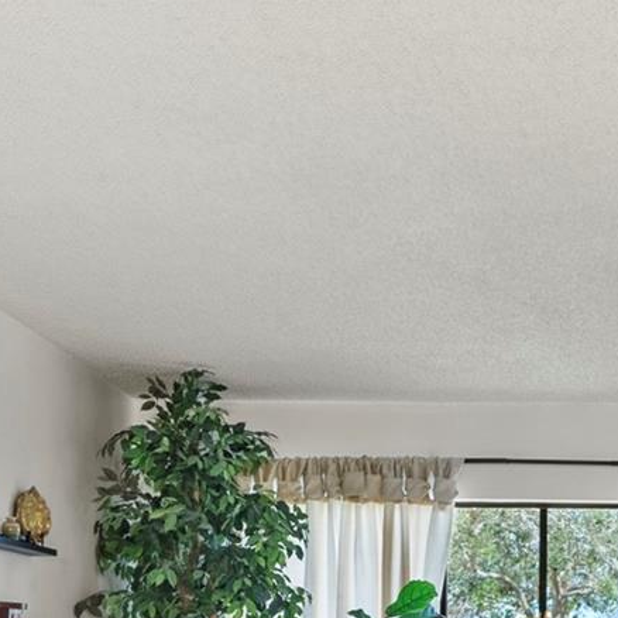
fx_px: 1192
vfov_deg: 26.9
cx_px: 549
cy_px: 663
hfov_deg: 28.0
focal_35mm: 59
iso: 400
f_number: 8
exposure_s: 1/1.67
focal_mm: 19
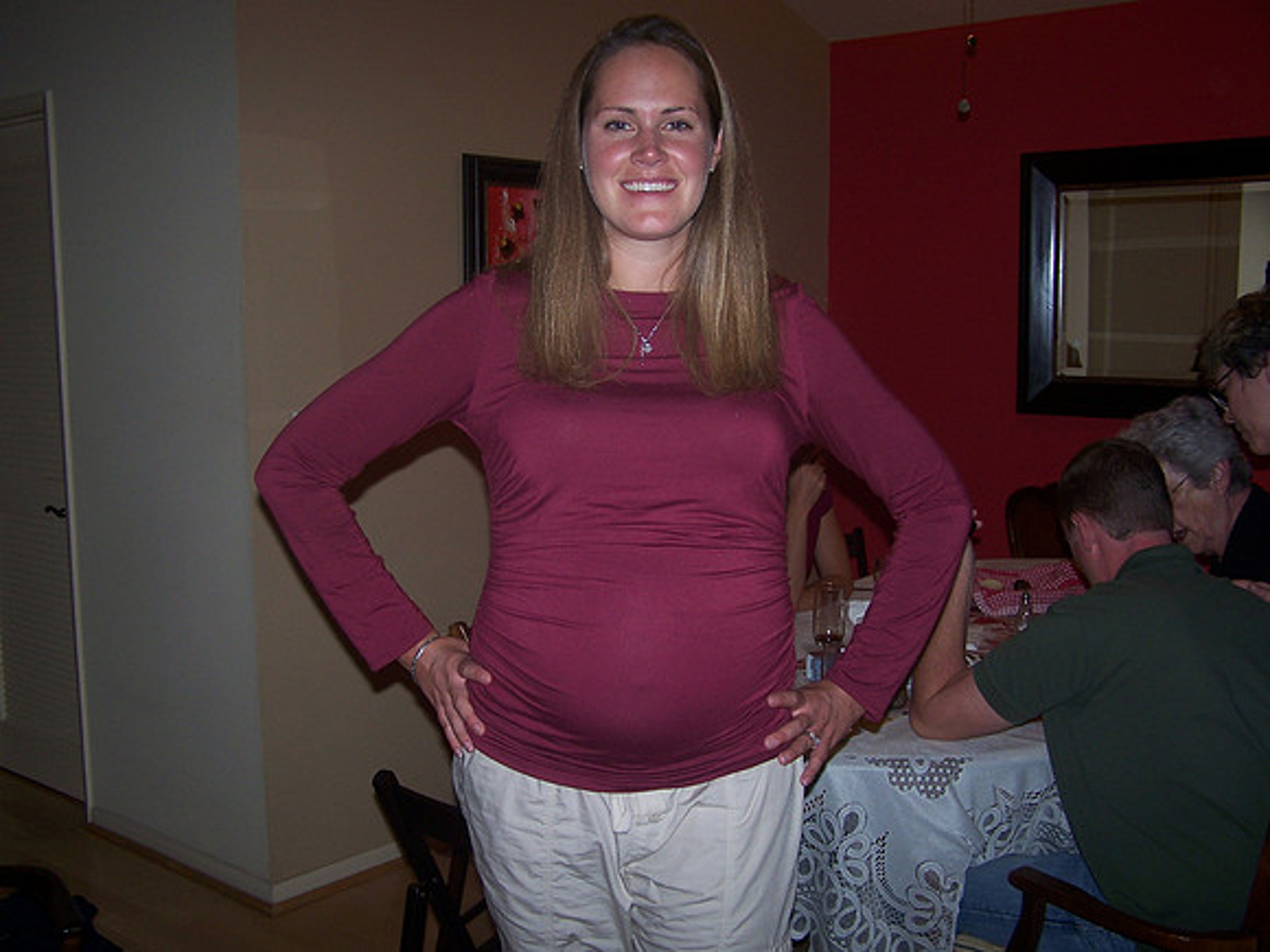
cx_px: 635
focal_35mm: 38
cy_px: 476
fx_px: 1394
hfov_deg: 49.0
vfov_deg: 37.7
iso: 80
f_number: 2.8
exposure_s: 1/60
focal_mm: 6.3
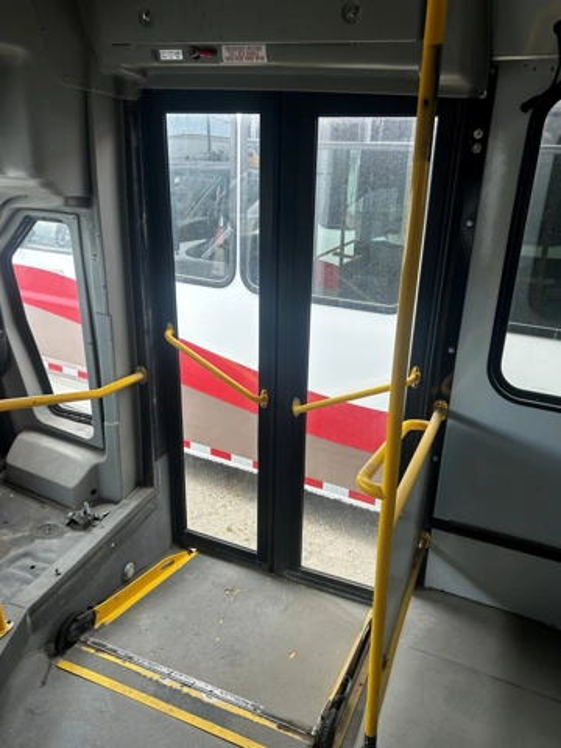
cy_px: 374
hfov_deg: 53.1
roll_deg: -2.0
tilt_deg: -20.8
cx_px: 280
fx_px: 562
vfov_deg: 67.3
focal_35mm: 26
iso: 40
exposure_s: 1/184
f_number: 1.5
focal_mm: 5.7
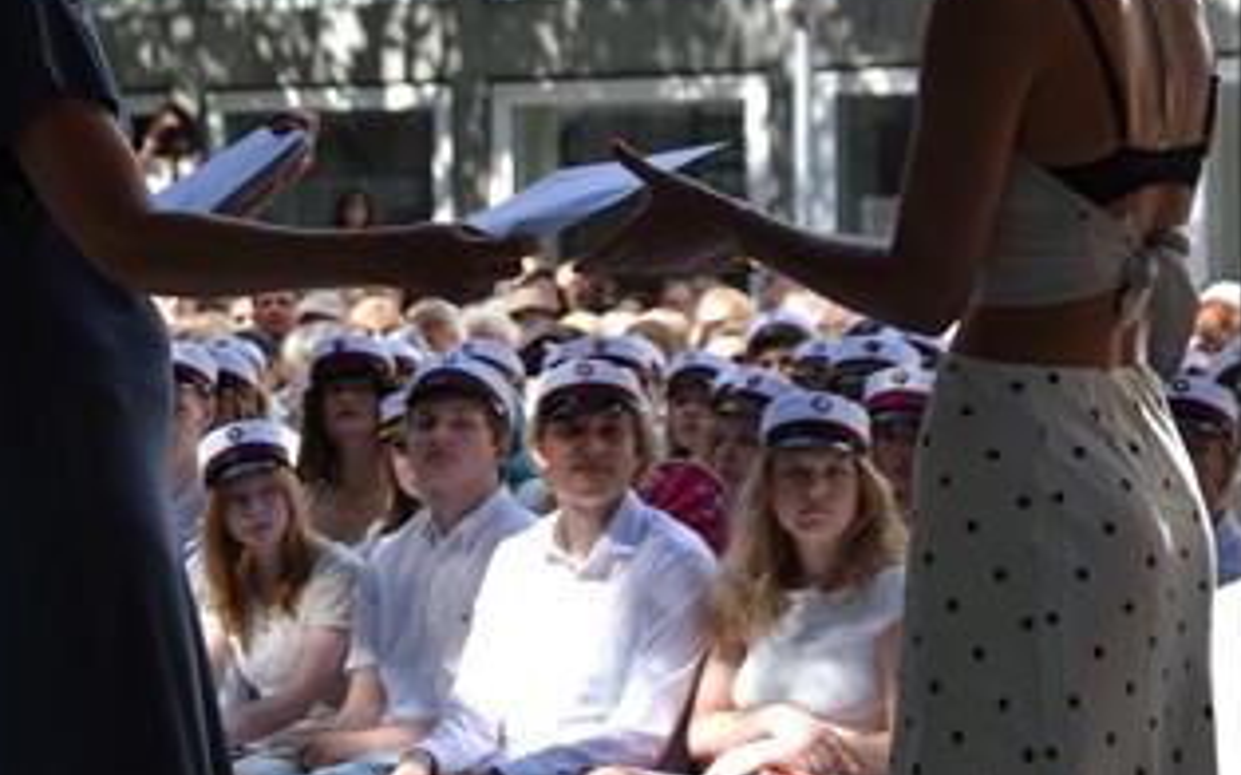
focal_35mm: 151
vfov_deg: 8.7
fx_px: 5105
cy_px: 156
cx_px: 312
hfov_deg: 13.8
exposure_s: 1/500
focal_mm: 62
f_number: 5.6
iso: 400
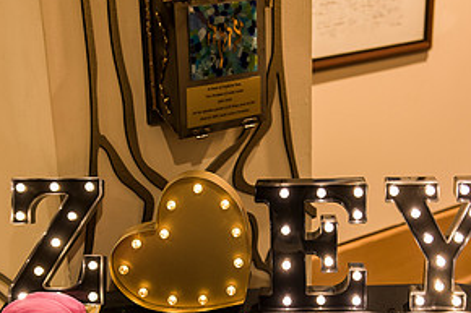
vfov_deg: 19.0
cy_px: 289
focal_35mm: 70
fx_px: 915
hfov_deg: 28.8
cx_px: 203
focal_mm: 35
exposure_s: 1/60
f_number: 2.8
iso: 800
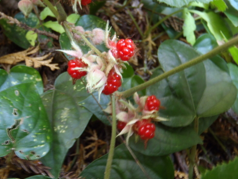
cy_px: 90
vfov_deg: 35.9
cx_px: 117
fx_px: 275
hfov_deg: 46.8
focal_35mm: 40
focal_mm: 6.64
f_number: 4.7
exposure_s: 1/5
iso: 200
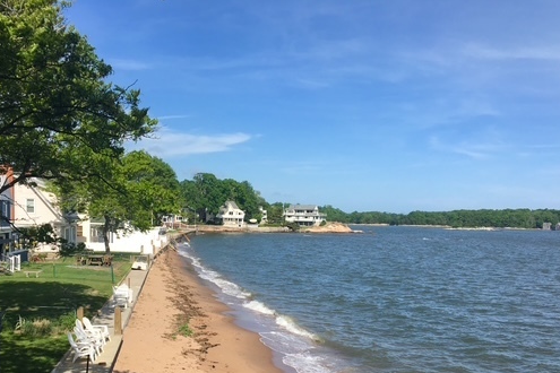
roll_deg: -2.5
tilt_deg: -4.5
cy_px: 269
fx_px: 607
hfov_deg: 49.4
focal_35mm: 39
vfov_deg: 33.7
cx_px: 244
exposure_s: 1/1748
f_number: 2.2
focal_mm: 4.15
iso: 25
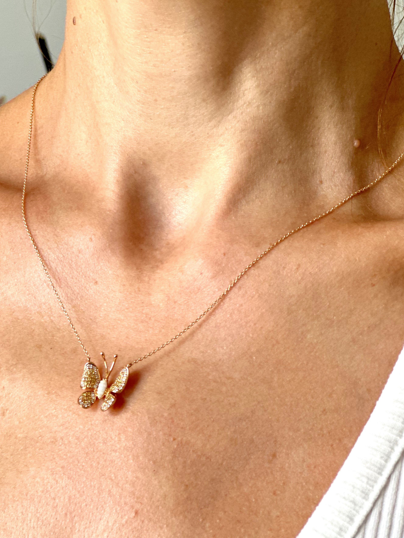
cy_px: 281
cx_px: 184
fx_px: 1369
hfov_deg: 16.8
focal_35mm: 88
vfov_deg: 22.3
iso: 125
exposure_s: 1/121
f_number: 2.8
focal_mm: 9
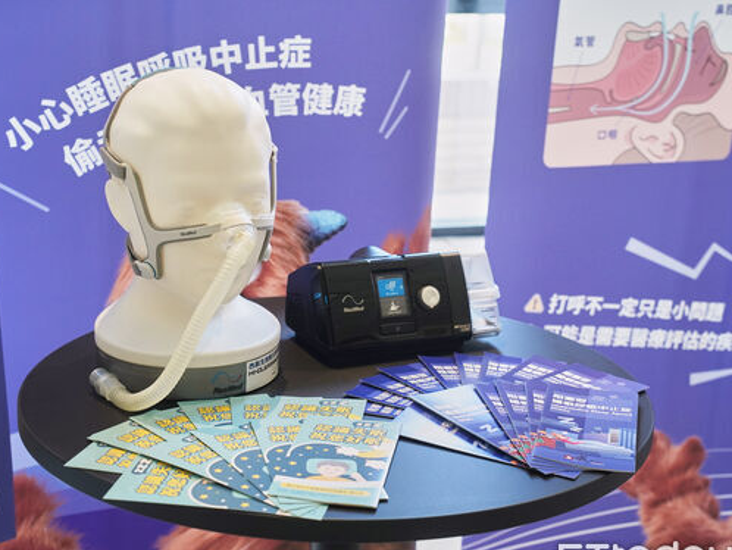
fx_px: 1396
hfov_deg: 29.4
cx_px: 385
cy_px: 293
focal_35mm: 66
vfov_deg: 22.3
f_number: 5
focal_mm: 57
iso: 1600
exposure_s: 1/125
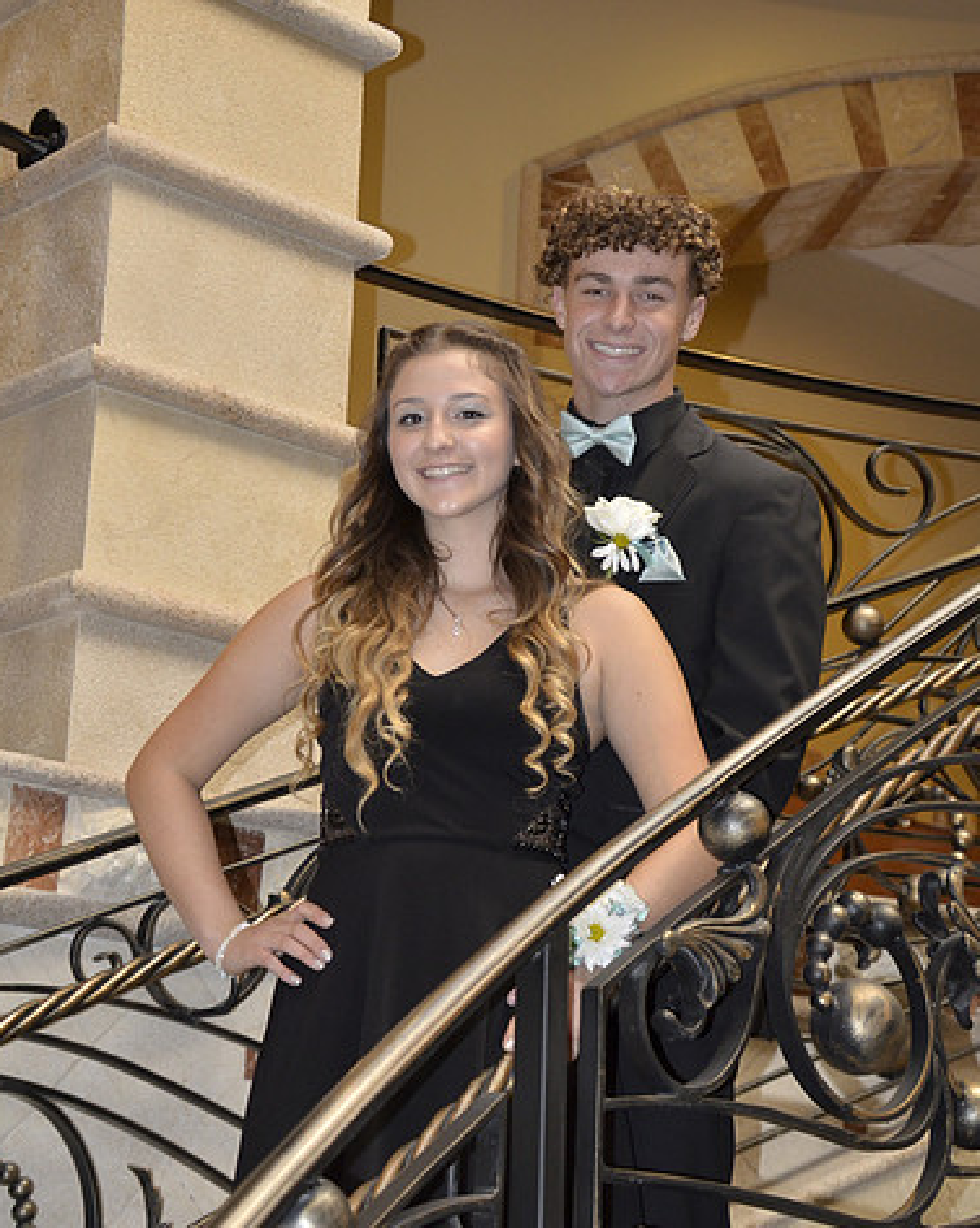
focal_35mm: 76
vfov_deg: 25.1
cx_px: 486
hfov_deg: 20.1
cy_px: 588
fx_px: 2758
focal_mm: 44
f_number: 4.2
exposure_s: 1/30
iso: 800
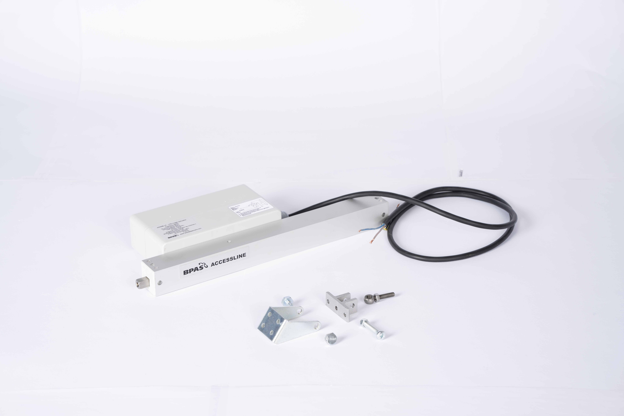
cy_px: 208
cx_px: 312
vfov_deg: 16.1
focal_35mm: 85
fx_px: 1473
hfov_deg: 23.9
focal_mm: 85
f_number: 8
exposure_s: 1/100
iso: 160
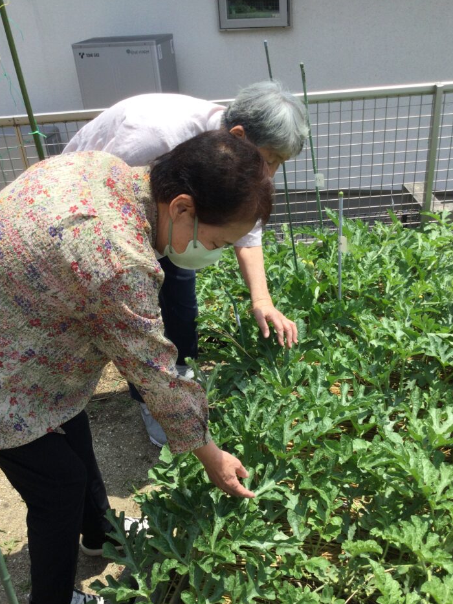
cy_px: 327
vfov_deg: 53.9
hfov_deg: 41.8
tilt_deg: -32.3
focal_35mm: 34
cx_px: 239
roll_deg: +6.4
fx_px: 594
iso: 25
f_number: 2.4
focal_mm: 3.3
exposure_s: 1/994
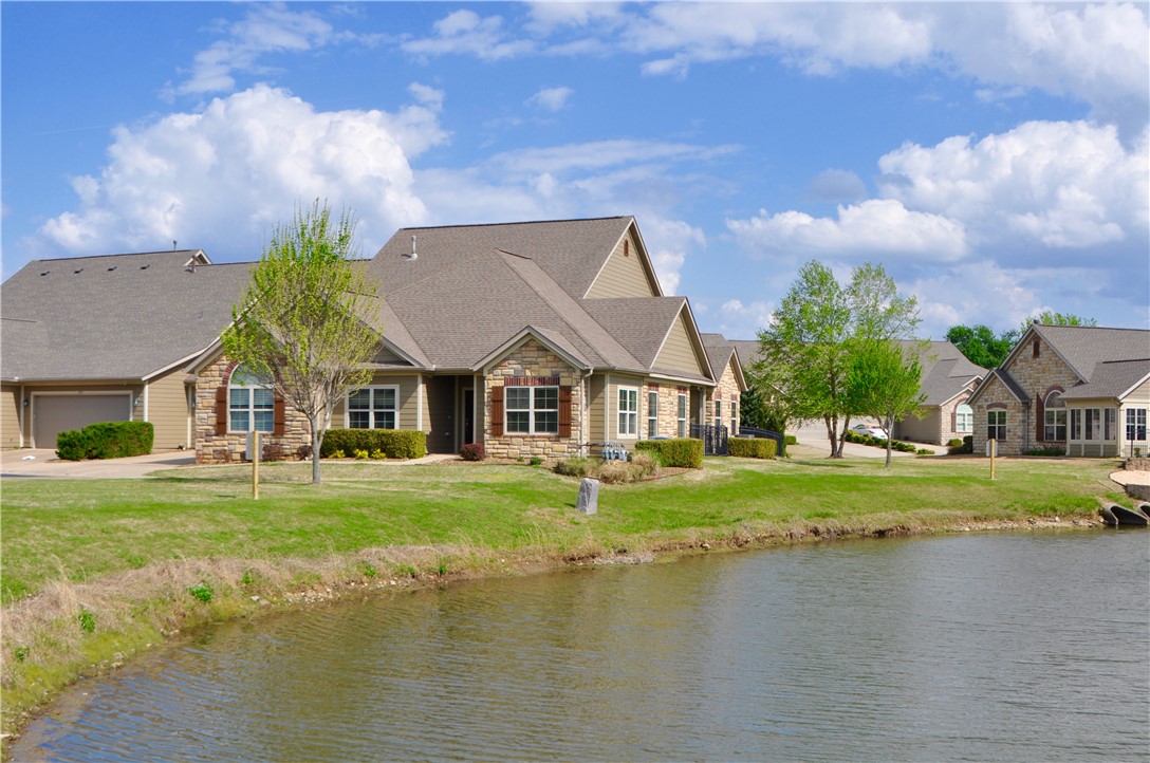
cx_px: 575
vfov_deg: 31.8
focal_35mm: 42
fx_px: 1340
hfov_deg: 46.5
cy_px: 382
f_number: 10
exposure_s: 1/400
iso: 200
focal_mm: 28
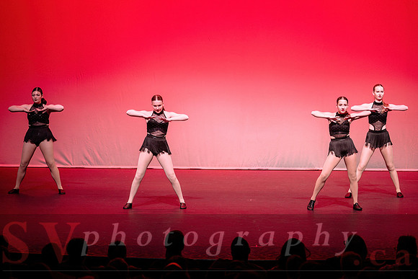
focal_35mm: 108
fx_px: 1251
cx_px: 227
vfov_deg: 12.7
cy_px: 113
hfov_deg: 19.0
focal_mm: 90
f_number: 2.8
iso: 1600
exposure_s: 1/400
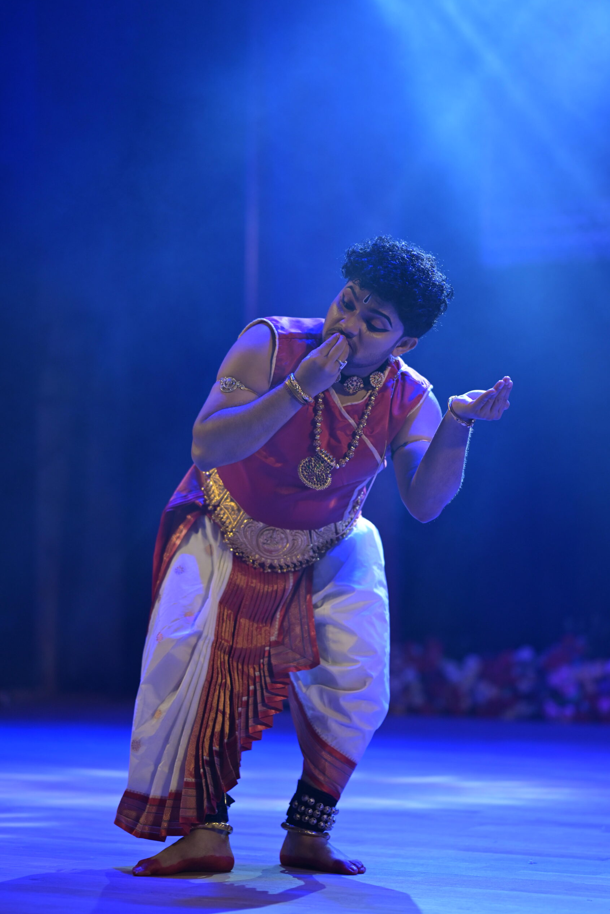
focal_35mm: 86
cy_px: 454
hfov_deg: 15.9
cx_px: 308
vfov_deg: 23.6
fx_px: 2185
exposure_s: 1/400
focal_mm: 85
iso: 1000
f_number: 1.8
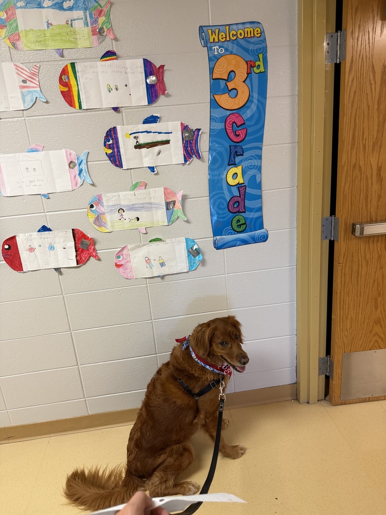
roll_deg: +4.8
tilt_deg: -17.9
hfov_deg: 56.8
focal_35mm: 24
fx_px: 357
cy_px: 258
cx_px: 193
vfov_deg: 71.6
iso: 200
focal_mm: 6.76
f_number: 1.78
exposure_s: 1/60
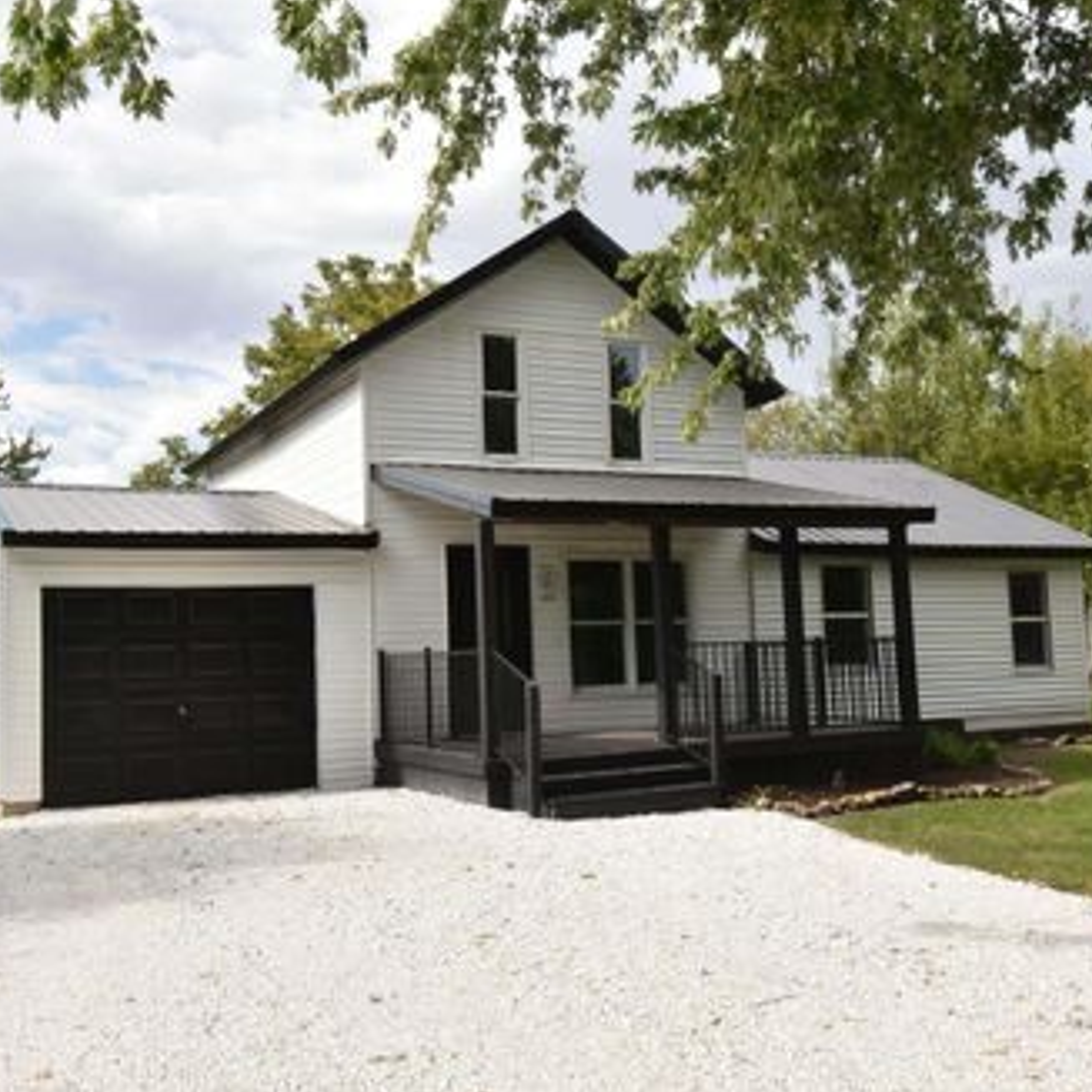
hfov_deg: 42.8
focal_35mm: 39
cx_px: 528
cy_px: 541
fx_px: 1392
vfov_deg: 42.8
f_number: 22
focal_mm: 20
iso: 400
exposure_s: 1/80
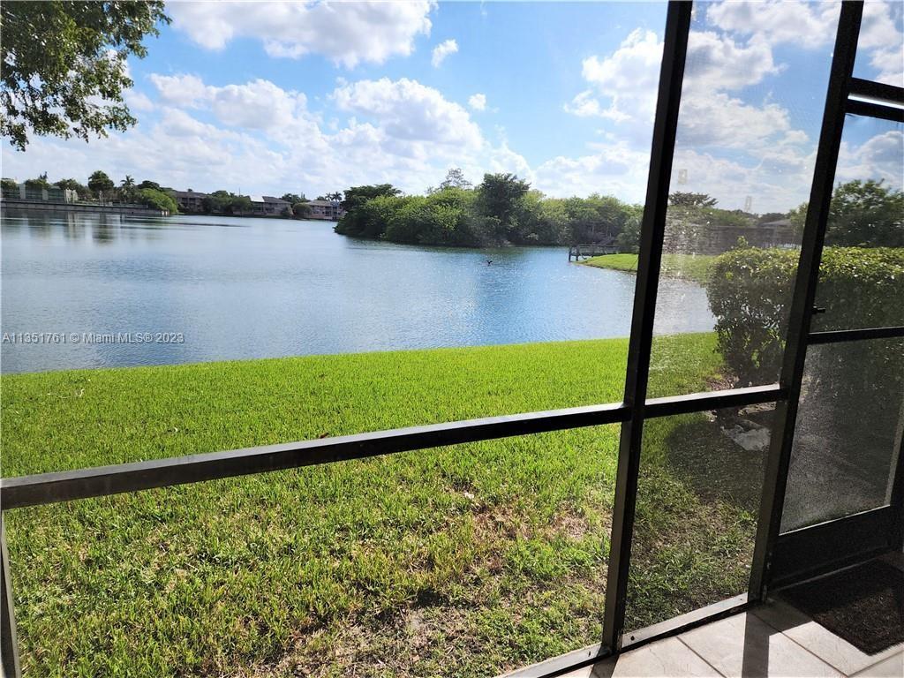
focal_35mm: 23
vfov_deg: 58.9
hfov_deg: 73.9
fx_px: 601
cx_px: 452
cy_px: 339
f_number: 1.8
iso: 12
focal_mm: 6.4
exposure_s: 1/1027
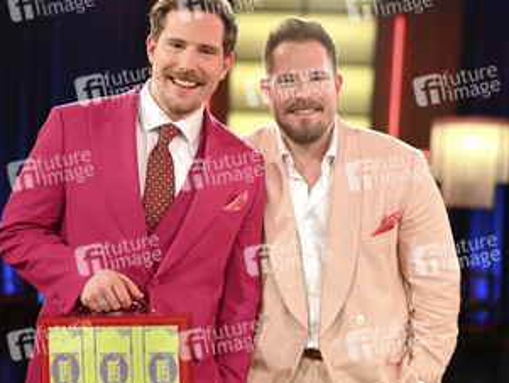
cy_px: 214
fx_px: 1059
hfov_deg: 27.0
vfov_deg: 20.4
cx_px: 243
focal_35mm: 72
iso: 1250
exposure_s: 1/250
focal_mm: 50
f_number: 2
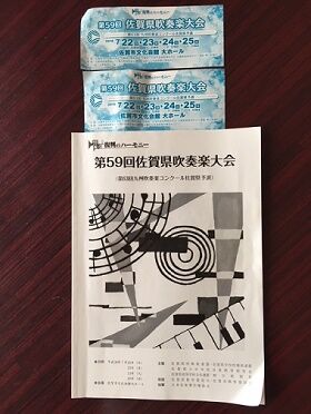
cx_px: 156
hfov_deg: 48.3
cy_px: 207
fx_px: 347
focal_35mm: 29
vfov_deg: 61.6
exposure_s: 1/30
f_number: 2.2
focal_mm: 4.15
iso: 50
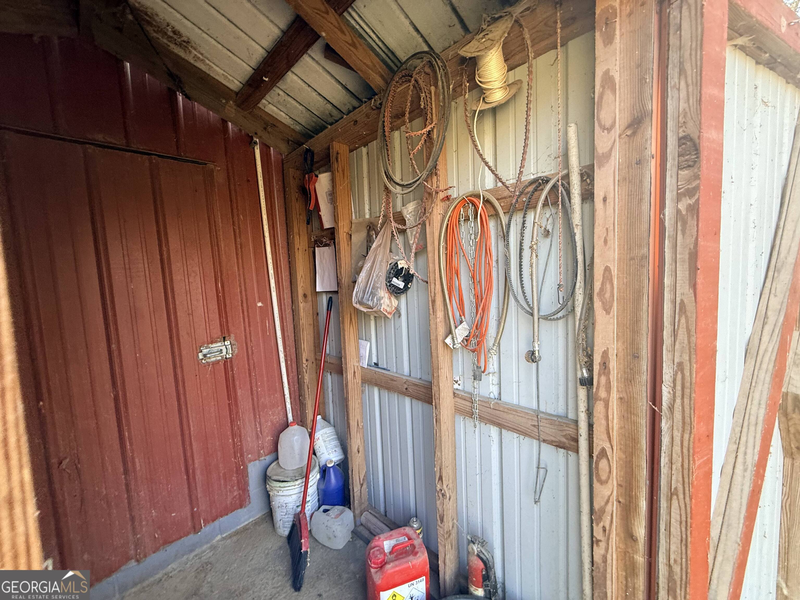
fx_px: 324
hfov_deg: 102.1
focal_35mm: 14
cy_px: 300
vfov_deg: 85.7
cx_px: 400
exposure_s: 1/99
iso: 125
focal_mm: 2.22
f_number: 2.2
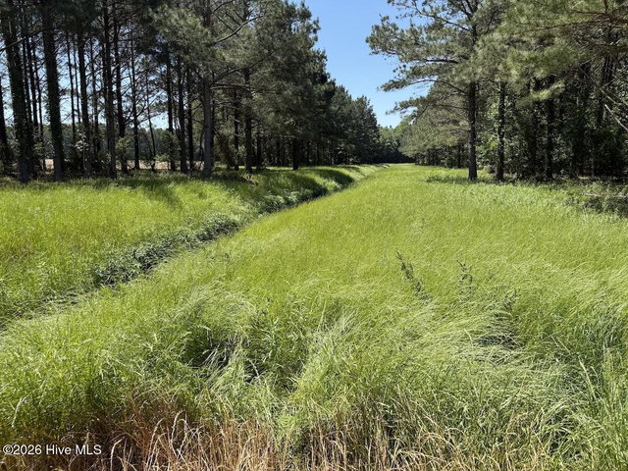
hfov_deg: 71.6
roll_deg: -0.3
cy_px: 236
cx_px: 314
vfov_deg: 56.8
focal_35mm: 24
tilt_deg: -9.6
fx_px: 435
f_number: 1.78
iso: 80
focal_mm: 6.76
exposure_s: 1/2232
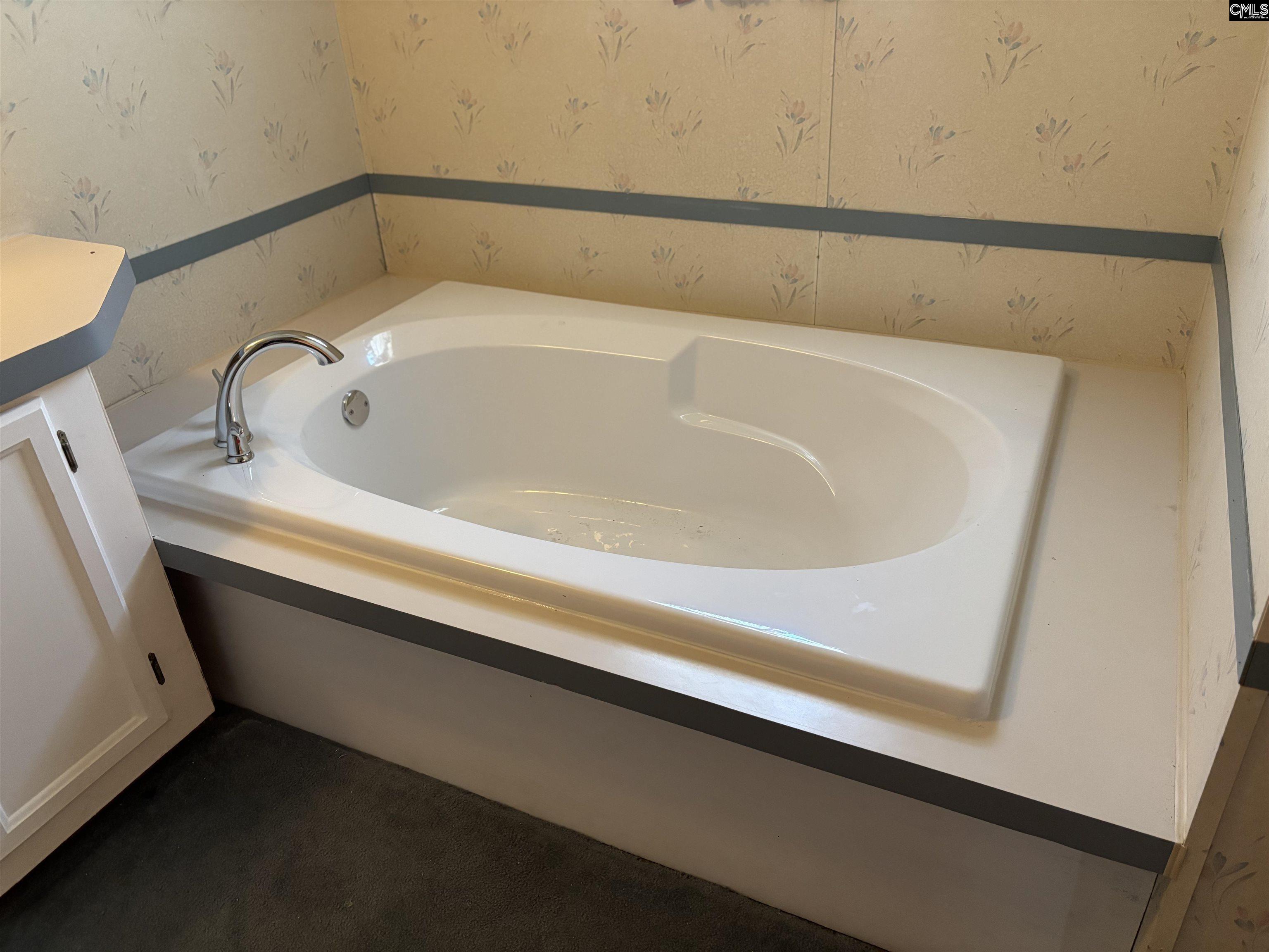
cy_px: 476
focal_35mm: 26
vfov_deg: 53.1
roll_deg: +3.6
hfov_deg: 67.3
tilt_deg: -30.9
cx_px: 634
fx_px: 953
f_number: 1.6
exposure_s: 1/60
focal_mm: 5.96
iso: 500
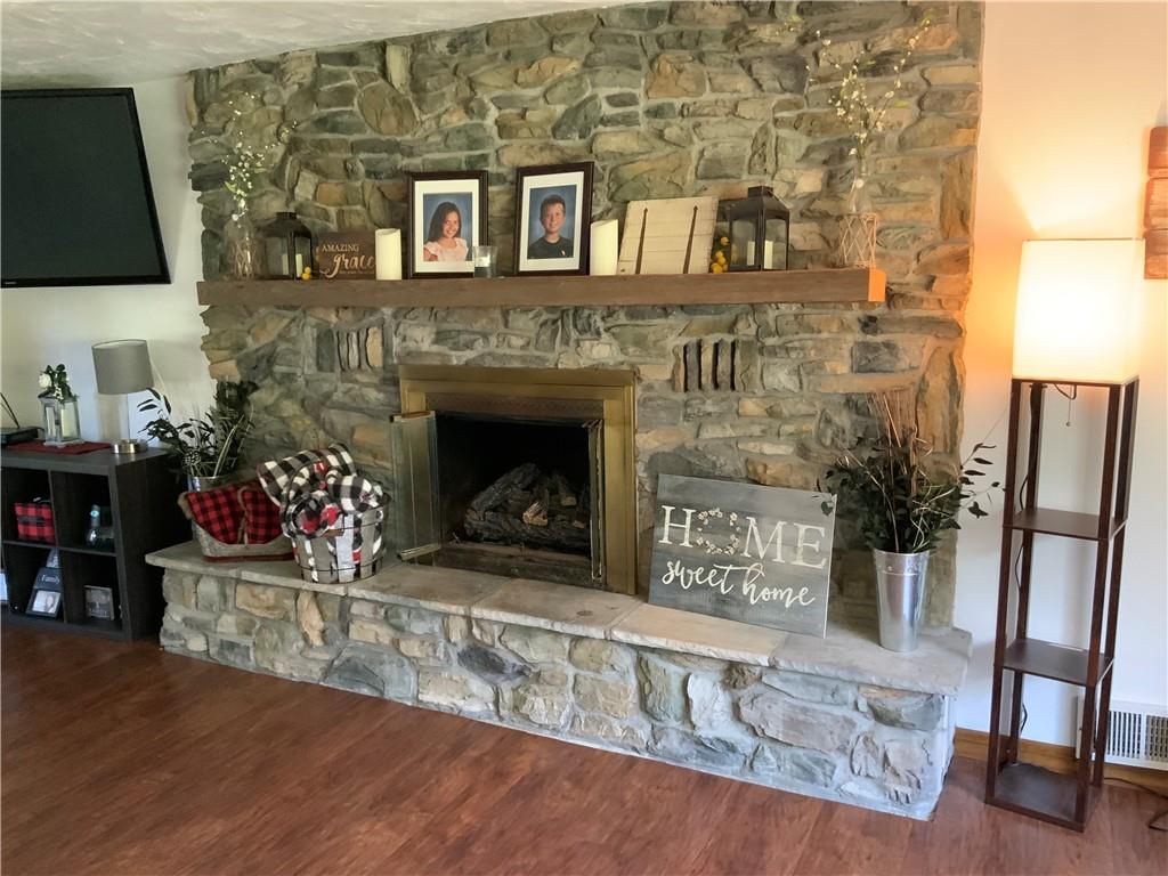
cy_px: 438
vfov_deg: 48.2
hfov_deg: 61.7
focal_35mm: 29
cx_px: 584
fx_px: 979
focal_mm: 3
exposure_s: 1/60
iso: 250
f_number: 1.8
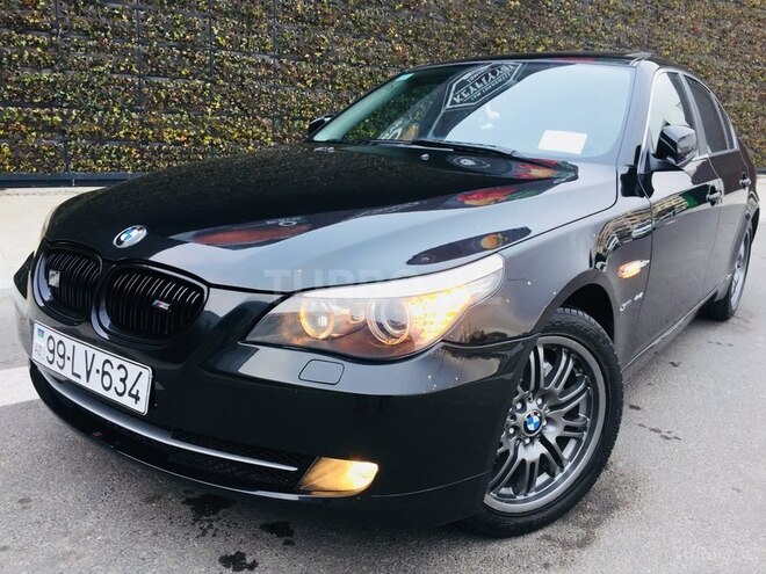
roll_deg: -2.0
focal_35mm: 29
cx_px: 383
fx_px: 642
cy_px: 287
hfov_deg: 61.7
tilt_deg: -12.8
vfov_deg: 48.2
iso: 32
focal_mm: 4.15
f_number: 2.2
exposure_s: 1/50
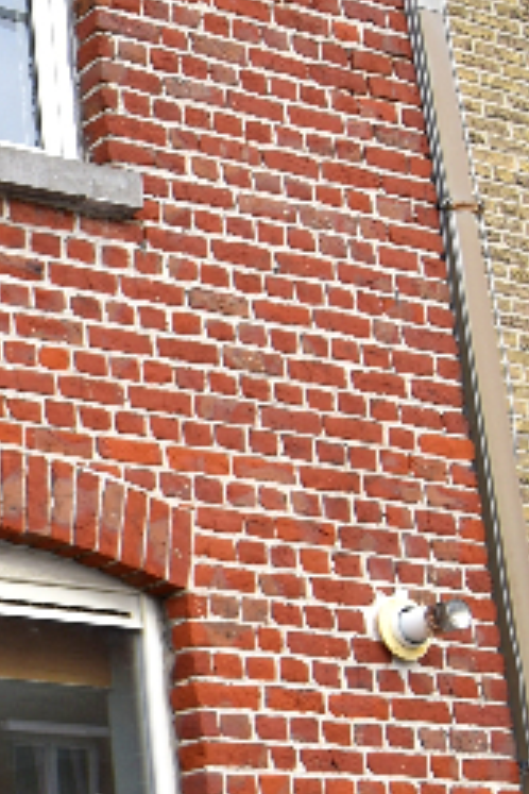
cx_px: -510
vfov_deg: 25.5
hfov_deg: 14.6
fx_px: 1719
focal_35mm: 78
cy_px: 651
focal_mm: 12
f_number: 5.6
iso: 100
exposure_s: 1/125
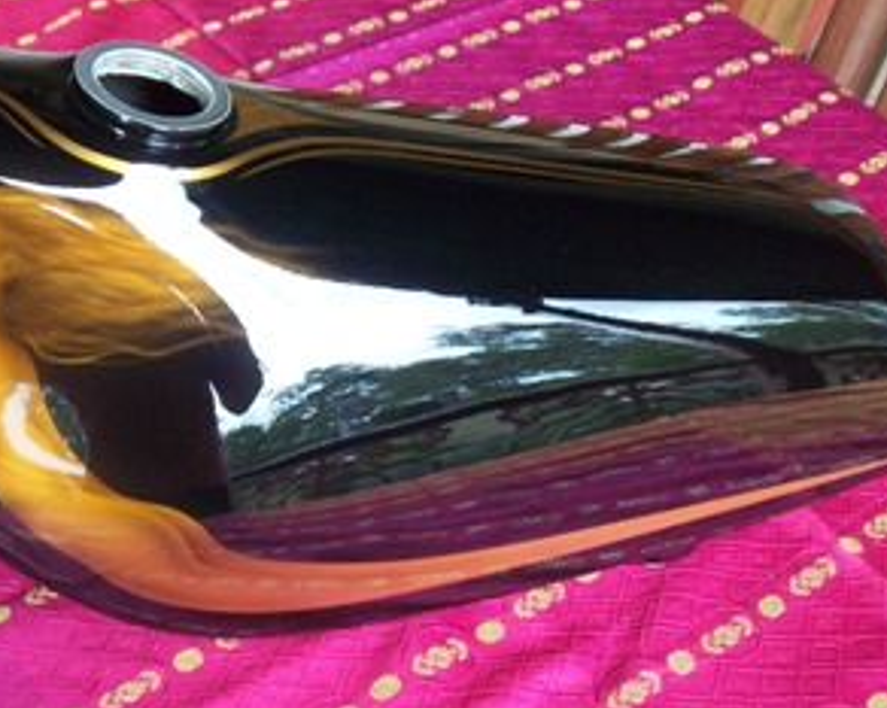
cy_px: 307
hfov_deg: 32.9
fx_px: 1495
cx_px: 325
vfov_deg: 26.6
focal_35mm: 57
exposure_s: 1/30
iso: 160
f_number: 3.9
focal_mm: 6.3
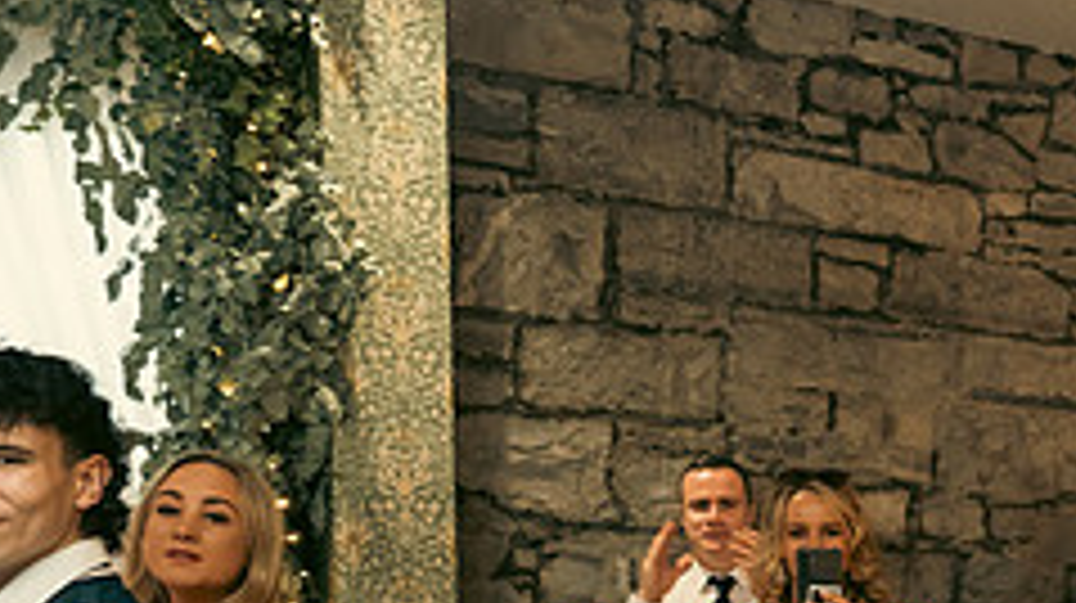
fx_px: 1739
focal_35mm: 61
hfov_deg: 30.9
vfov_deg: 18.5
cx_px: 1162
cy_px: 745
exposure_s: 1/160
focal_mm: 24
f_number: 3.5
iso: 2500
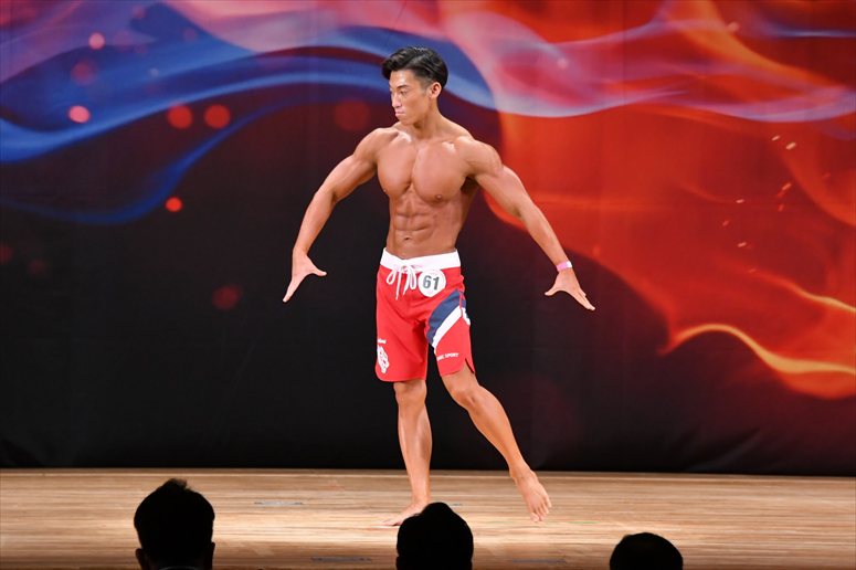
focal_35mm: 255
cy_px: 285
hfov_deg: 8.1
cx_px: 428
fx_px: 6060
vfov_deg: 5.4
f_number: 5.6
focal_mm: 170
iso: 3200
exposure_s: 1/400
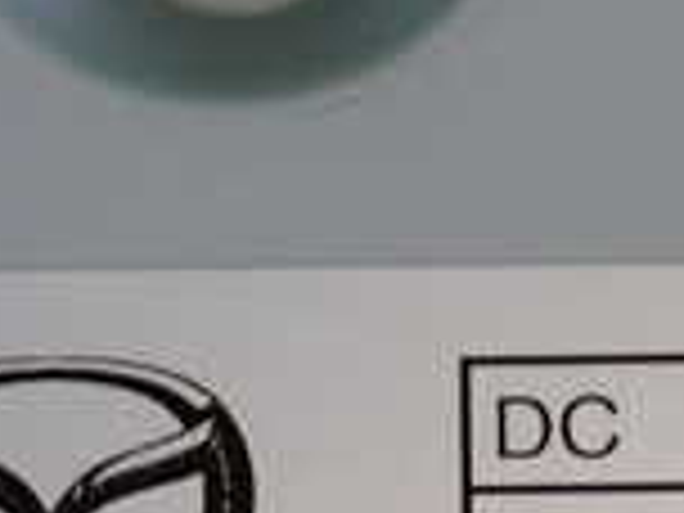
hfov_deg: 10.5
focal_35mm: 186
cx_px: 738
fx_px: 3675
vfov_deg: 7.8
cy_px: 850
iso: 500
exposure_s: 1/125
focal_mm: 8.4
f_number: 3.1
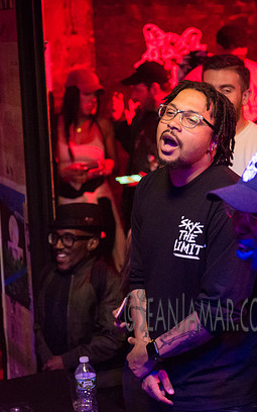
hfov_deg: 15.0
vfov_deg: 23.8
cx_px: 190
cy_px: 188
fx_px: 975
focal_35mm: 87
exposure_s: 1/250
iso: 5000
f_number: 2.8
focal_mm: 52
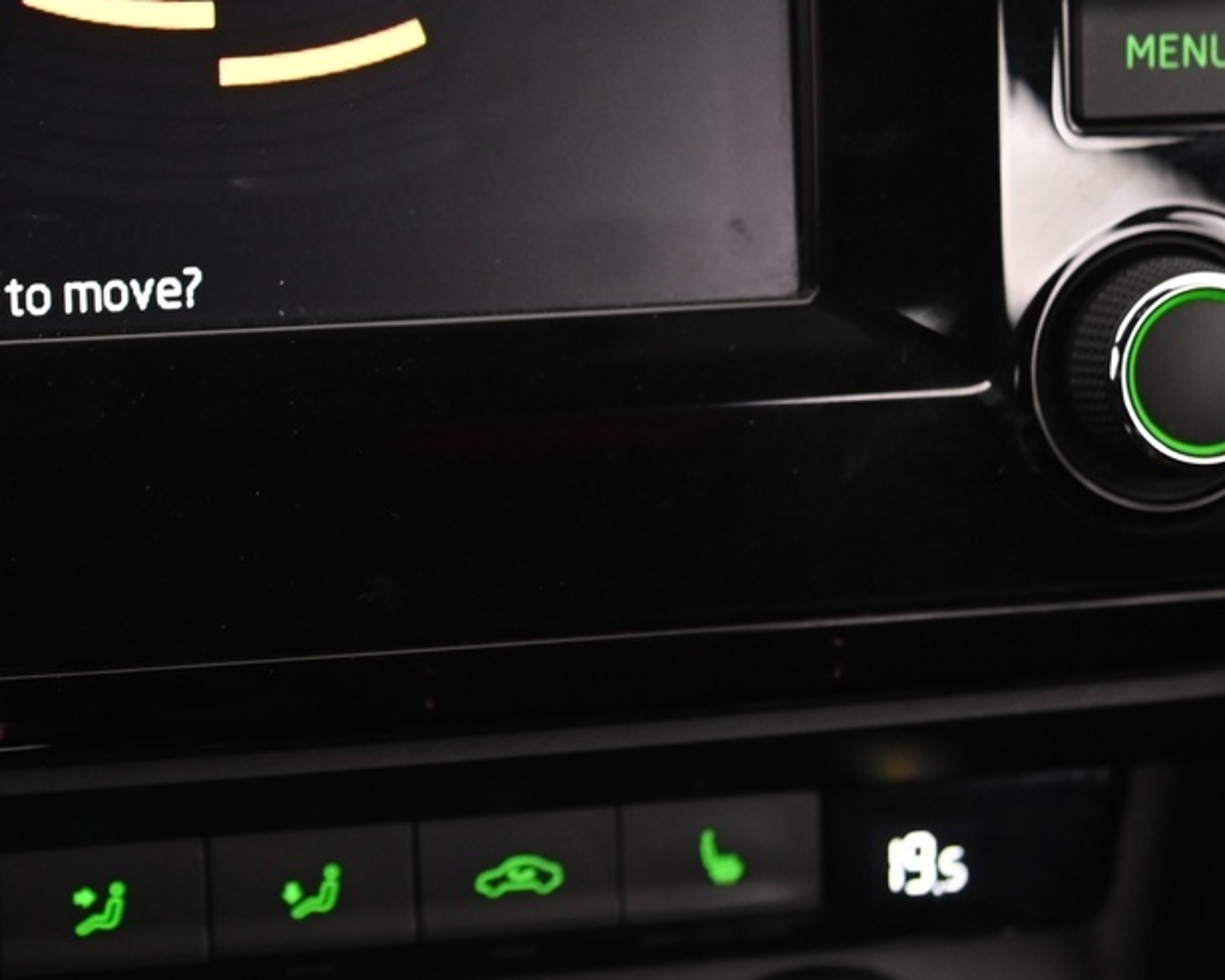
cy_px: 271
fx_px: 4133
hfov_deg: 16.6
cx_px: 92
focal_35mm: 114
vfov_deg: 13.5
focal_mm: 46
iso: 2000
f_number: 4
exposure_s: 1/13
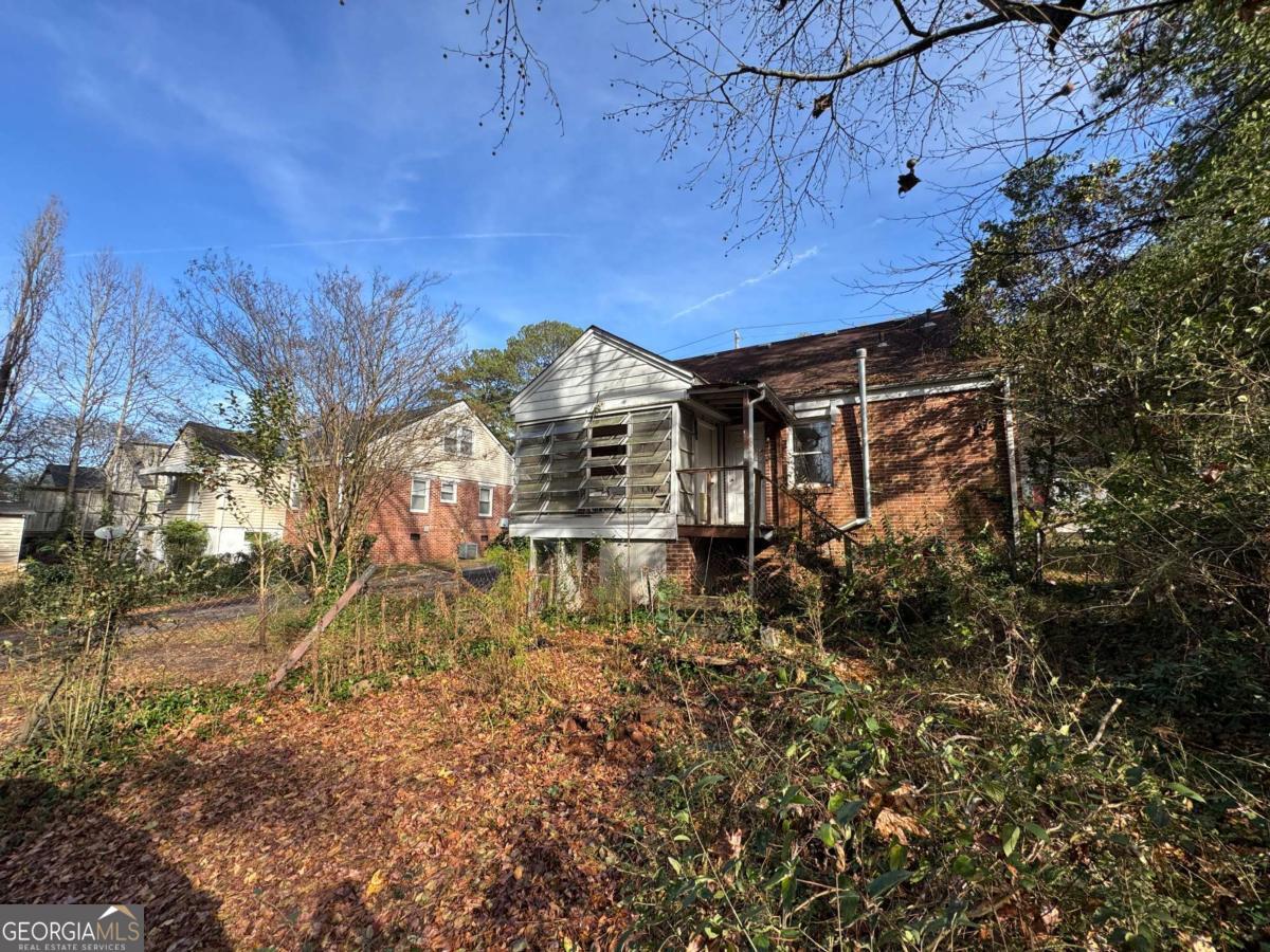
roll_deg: -0.6
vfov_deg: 85.7
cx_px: 635
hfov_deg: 102.1
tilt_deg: +6.8
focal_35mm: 14
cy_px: 476
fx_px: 514
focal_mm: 2.22
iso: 50
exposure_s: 1/693
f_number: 2.2
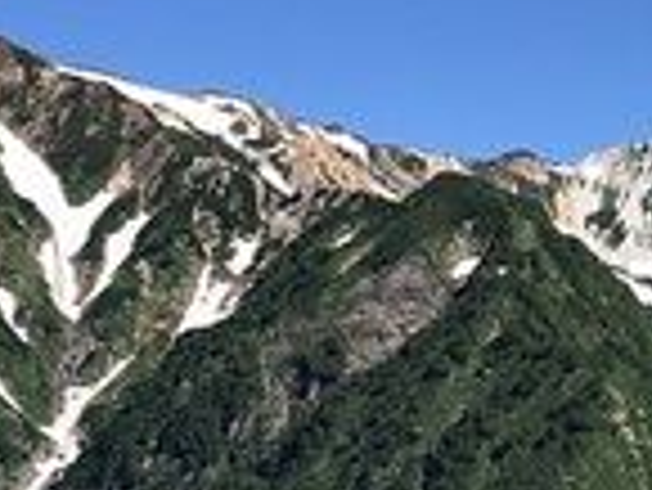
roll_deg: +0.1
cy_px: 297
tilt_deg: +5.4
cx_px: 618
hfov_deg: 12.5
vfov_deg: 9.5
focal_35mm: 157
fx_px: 2960
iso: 20
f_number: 1.8
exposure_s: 1/1845
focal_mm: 4
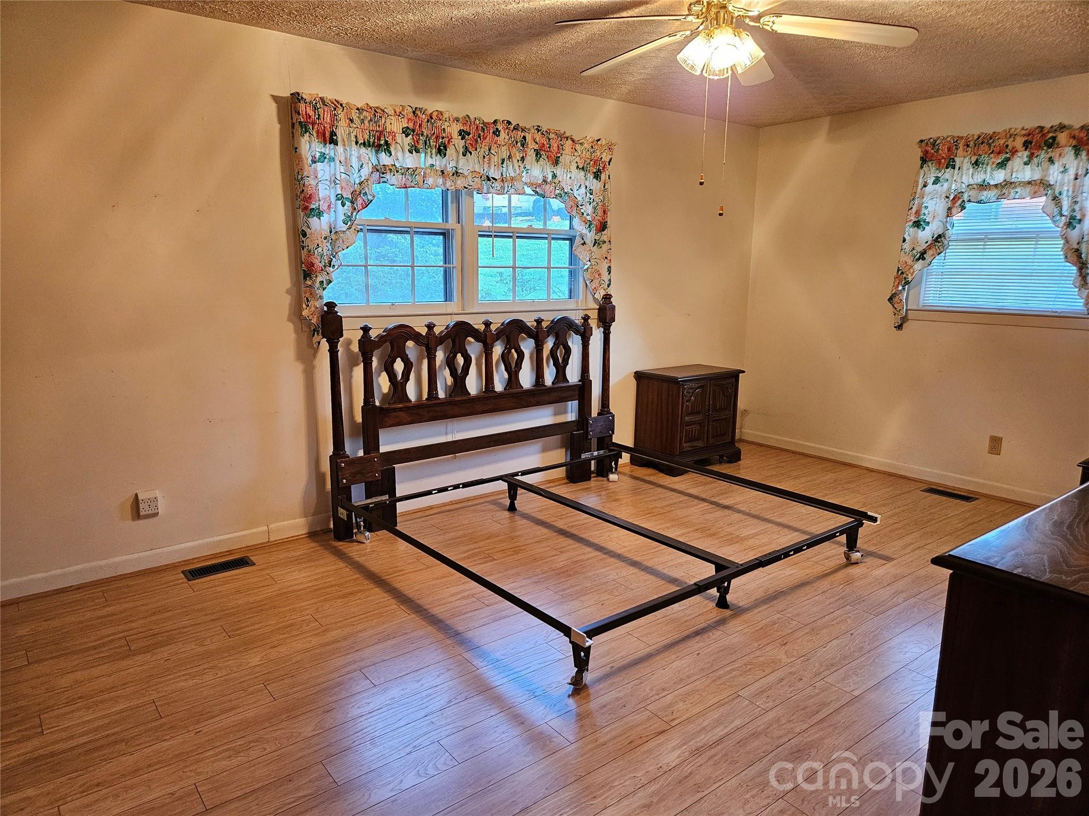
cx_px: 544
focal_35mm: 23
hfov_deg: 73.9
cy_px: 408
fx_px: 724
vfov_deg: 58.9
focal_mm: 5.4
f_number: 1.8
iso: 500
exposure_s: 1/120
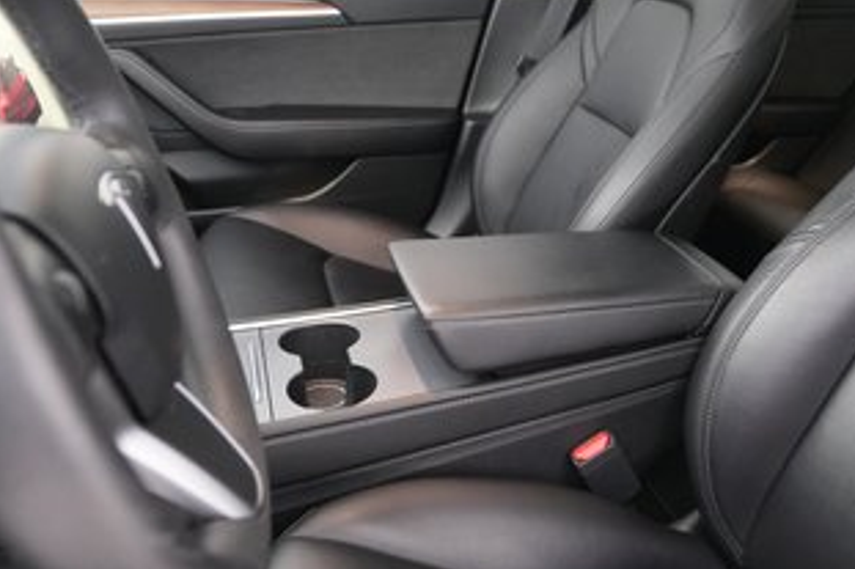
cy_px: 176
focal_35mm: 35
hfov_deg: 52.7
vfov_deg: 37.3
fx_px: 831
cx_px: 610
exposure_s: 1/30
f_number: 2.8
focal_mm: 17
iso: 5000
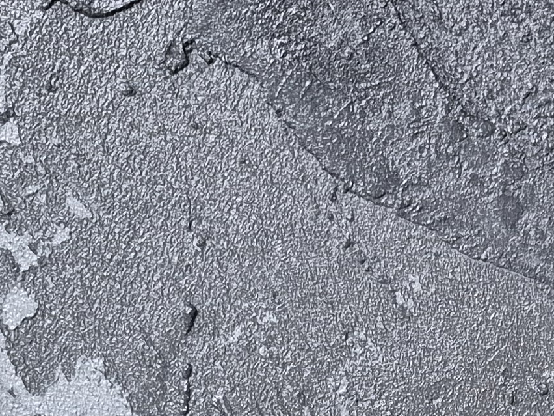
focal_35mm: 108
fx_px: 1728
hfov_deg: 17.9
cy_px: 796
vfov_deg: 12.3
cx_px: 527
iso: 1000
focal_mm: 5.4
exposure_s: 1/100
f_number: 1.8
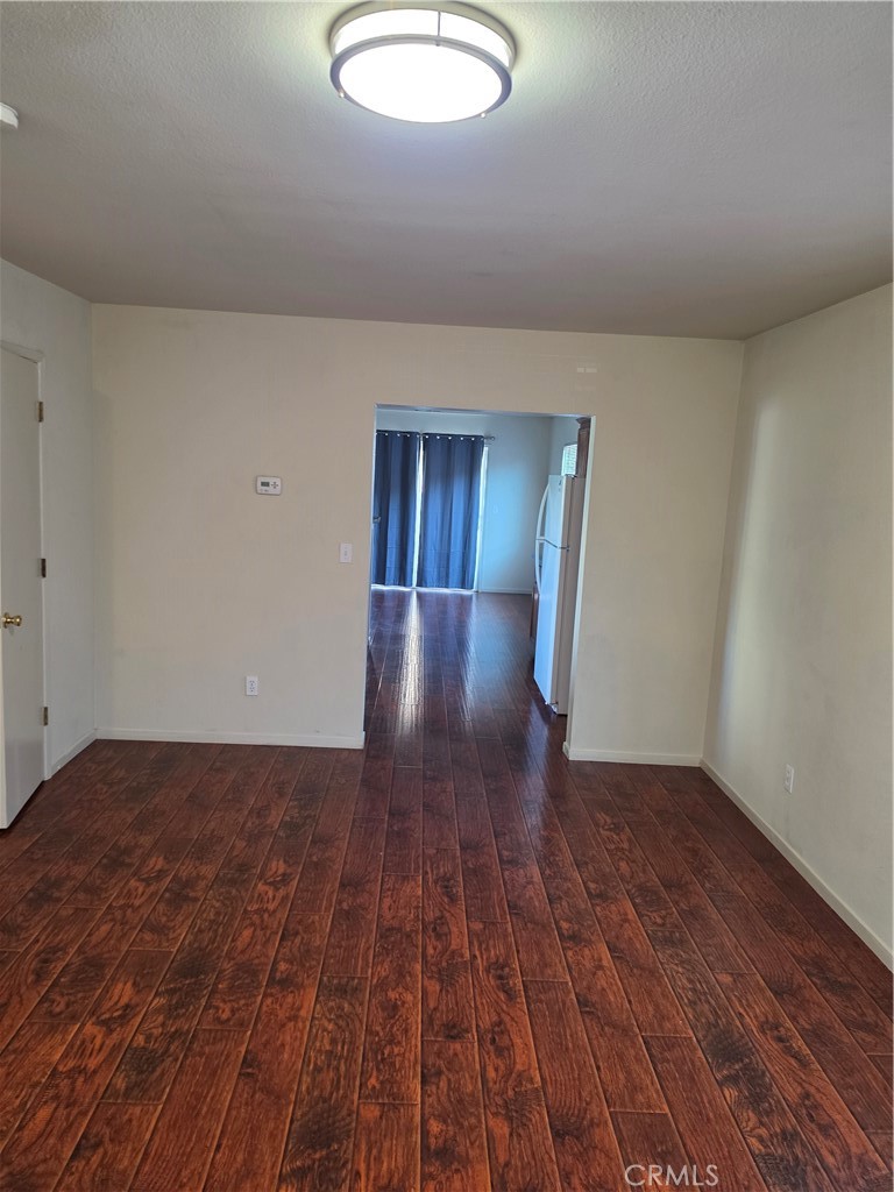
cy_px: 596
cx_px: 447
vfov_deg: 73.9
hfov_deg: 58.9
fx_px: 792
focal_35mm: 23
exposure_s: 1/120
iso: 200
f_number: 1.4
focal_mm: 6.5
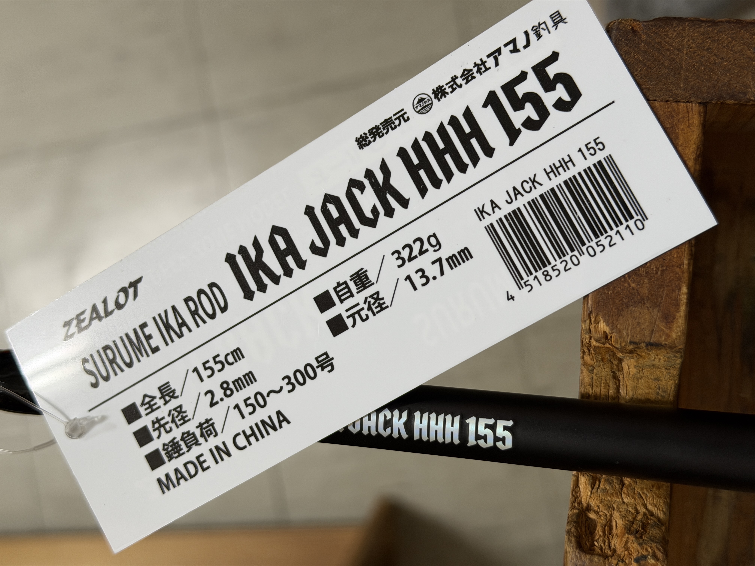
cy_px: 283
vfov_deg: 30.3
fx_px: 1047
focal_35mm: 48
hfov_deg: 39.7
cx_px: 378
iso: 125
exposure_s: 1/50
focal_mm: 6.76
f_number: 1.78
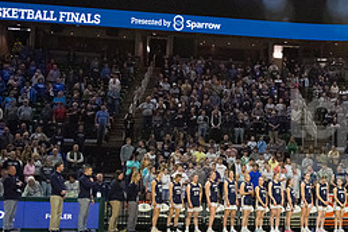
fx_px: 522
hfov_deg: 34.2
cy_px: 137
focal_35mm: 54
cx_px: 332
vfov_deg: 25.0
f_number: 6.3
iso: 6400
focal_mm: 24
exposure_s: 1/640
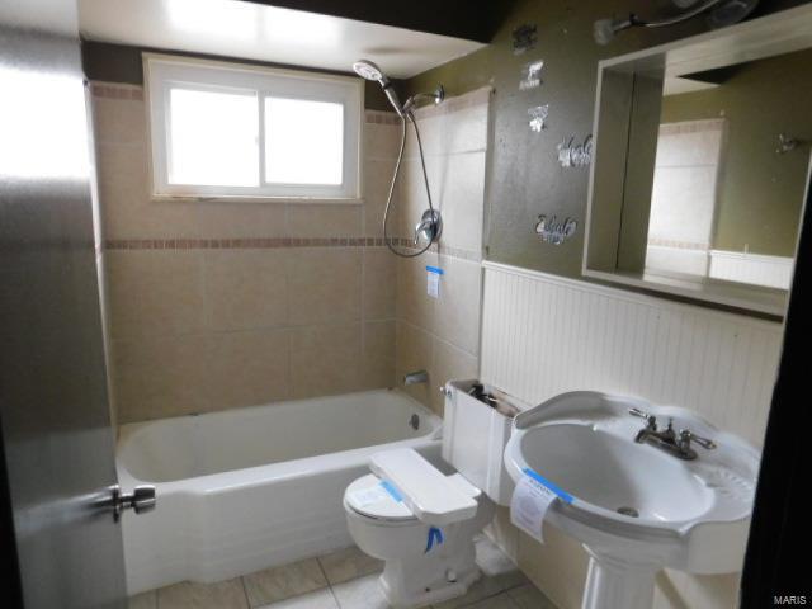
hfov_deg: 73.9
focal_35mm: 23
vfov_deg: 58.9
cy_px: 304
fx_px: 540
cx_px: 406
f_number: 3
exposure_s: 1/30
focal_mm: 4
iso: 320
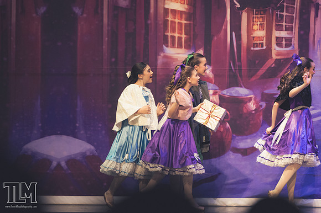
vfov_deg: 4.6
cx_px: 160
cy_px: 106
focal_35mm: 300
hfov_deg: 6.9
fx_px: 2673
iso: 1250
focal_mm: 200
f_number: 2.8
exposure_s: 1/320
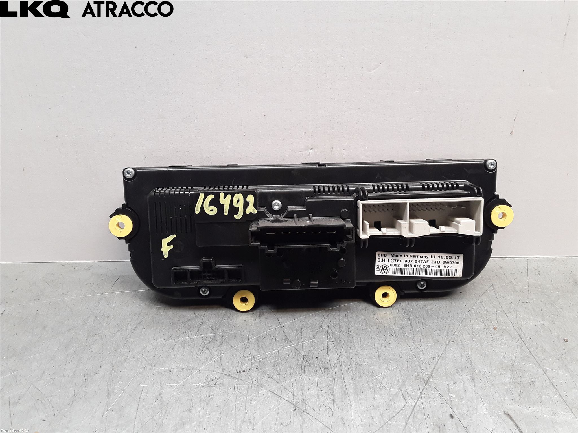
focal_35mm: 28
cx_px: 289
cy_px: 216
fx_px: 468
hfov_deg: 63.4
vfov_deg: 49.7
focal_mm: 2.91
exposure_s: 1/50
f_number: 1.9
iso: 64
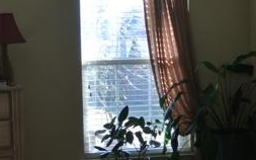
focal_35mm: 97
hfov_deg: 21.4
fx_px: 677
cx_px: 134
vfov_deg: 13.4
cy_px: 129
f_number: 3.5
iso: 220
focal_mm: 11.4
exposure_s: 1/125
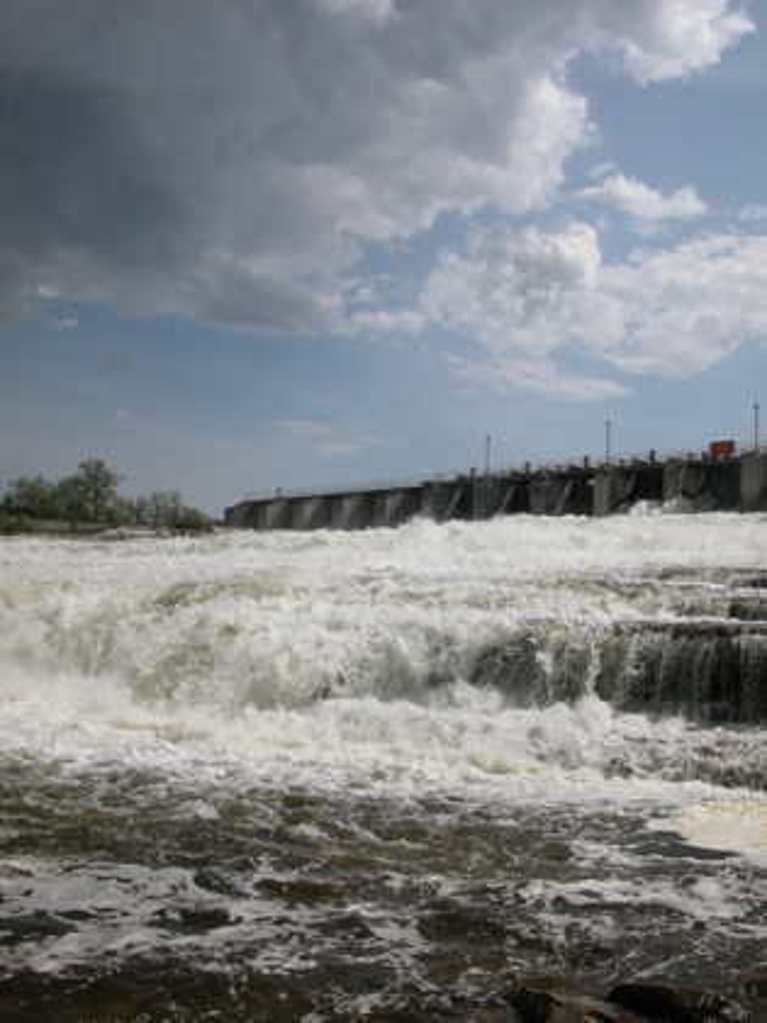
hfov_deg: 41.8
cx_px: 384
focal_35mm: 34
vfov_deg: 54.0
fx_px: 1004
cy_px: 512
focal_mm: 8.9
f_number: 8
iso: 100
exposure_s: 1/710
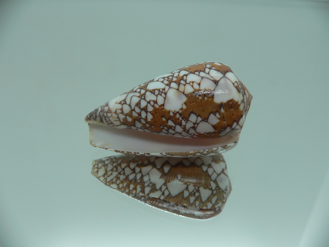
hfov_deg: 52.6
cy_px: 124
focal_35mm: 35
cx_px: 164
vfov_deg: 40.7
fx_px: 333
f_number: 2.8
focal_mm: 4.6
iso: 80
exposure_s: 1/60
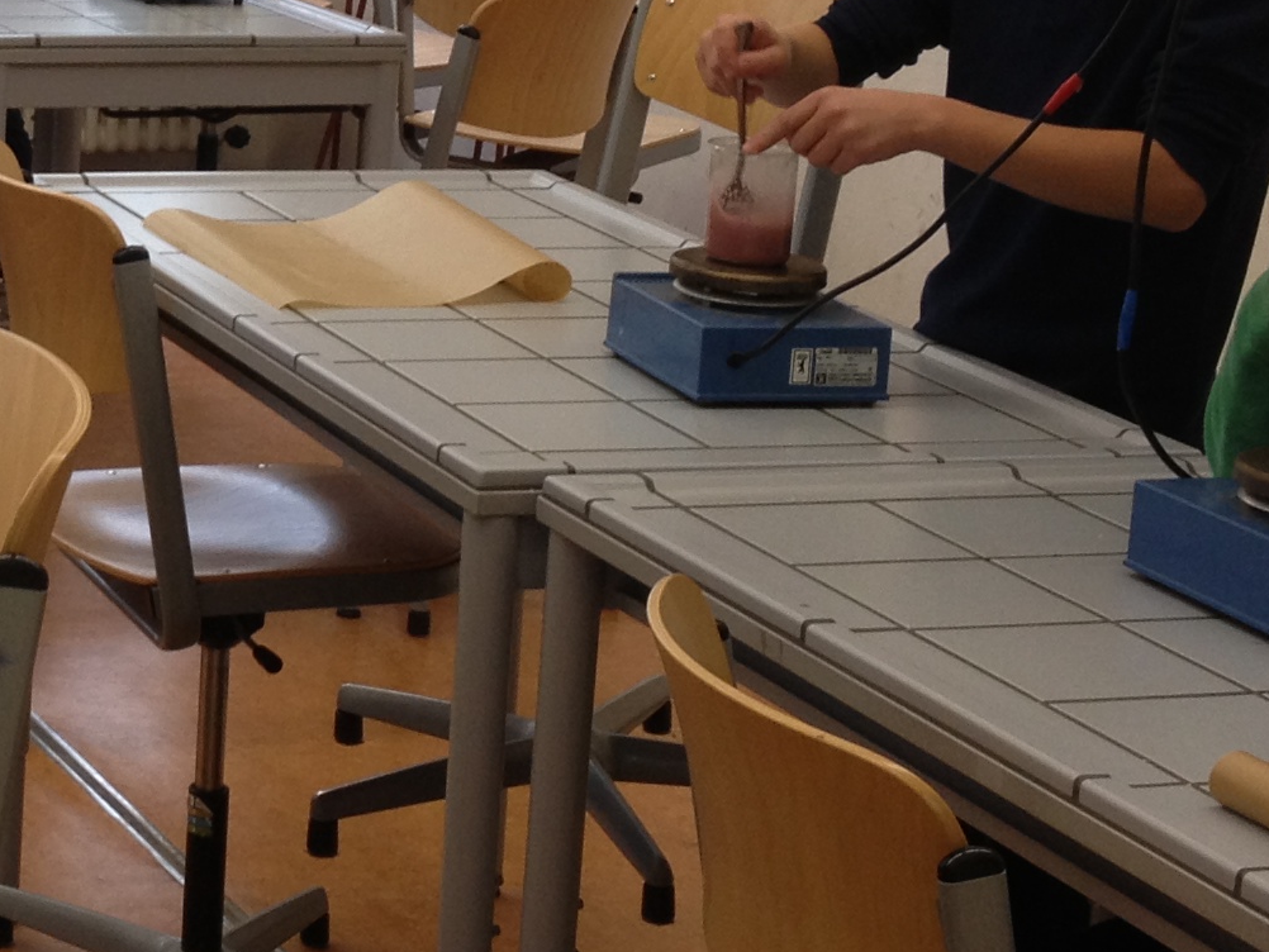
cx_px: -144
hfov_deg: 16.7
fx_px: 4180
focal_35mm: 114
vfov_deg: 12.9
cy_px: 199
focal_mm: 4.28
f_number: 2.4
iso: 50
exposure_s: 1/27
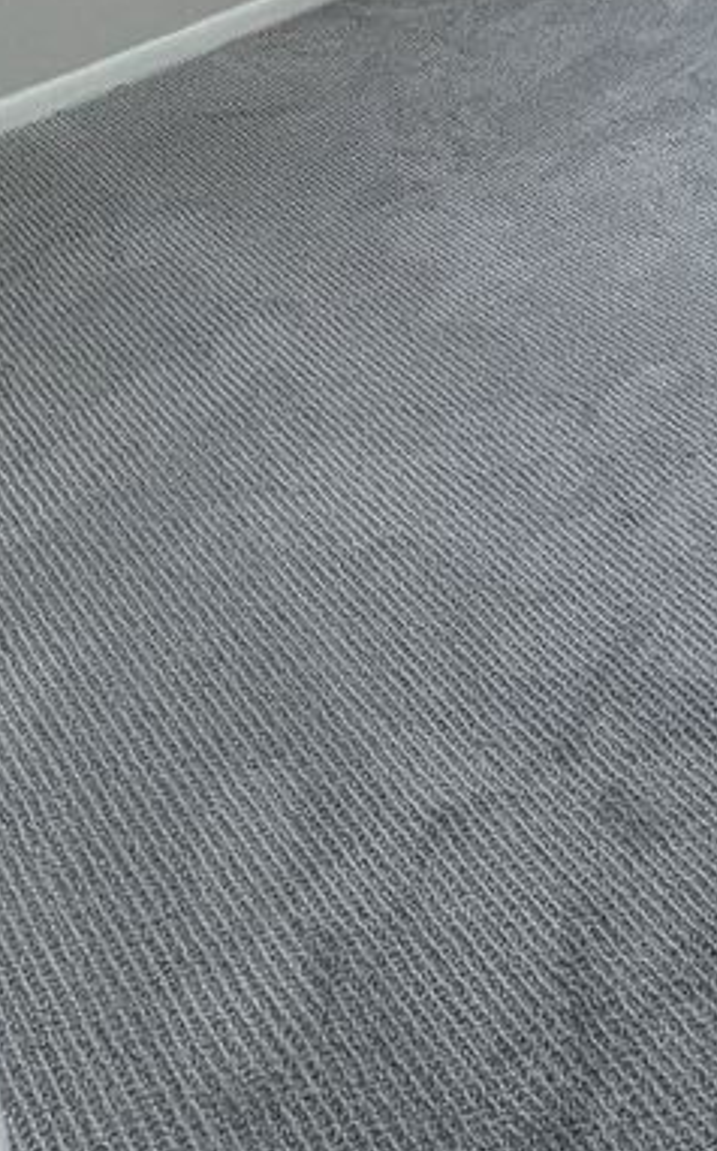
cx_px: 1085
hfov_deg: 23.9
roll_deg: +0.5
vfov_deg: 33.0
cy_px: -392
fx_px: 1316
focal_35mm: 42
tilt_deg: -11.2
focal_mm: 2.22
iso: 64
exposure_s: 1/121
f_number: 2.2
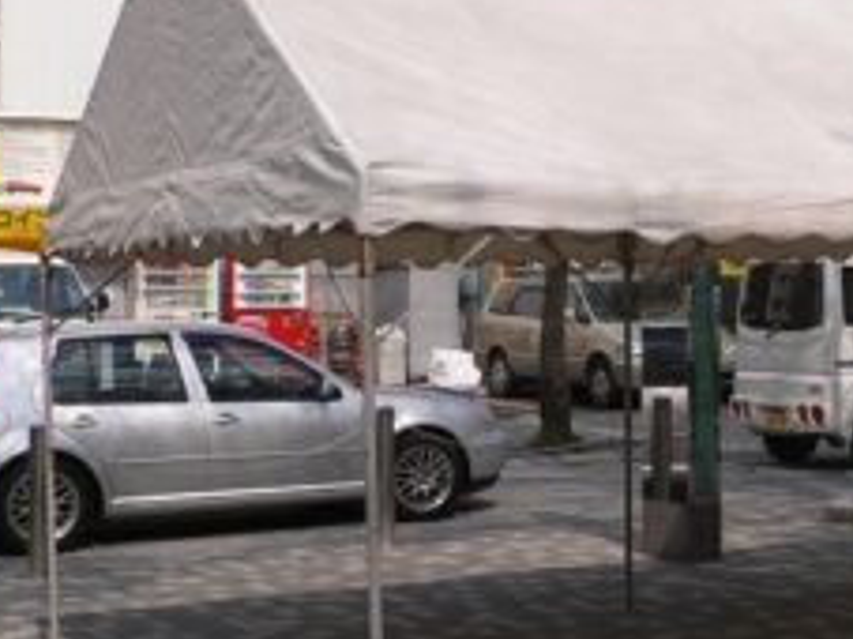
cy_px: 252
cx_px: 845
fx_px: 1946
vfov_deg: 18.6
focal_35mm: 79
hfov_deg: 23.7
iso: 80
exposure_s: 1/400
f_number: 5.6
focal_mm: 5.8
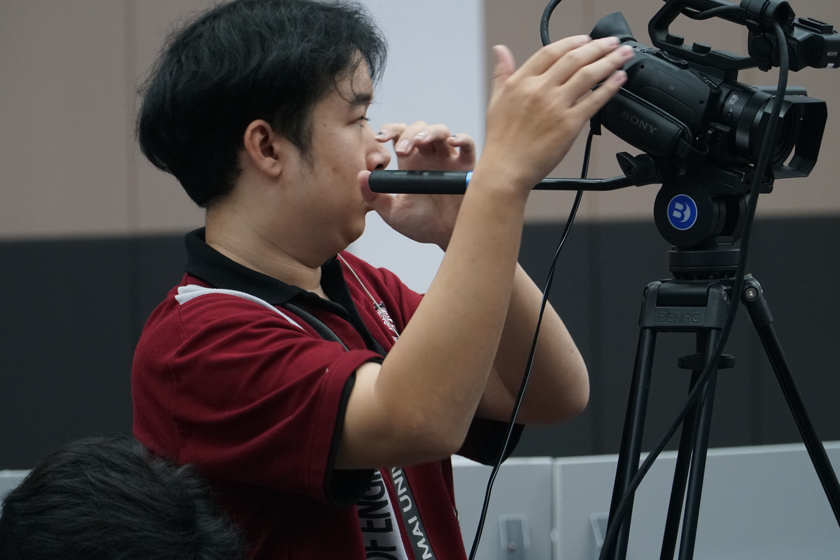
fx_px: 3514
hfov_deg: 13.6
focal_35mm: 151
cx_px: 402
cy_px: 286
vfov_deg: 9.1
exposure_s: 1/100
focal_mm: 85
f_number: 4
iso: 1600
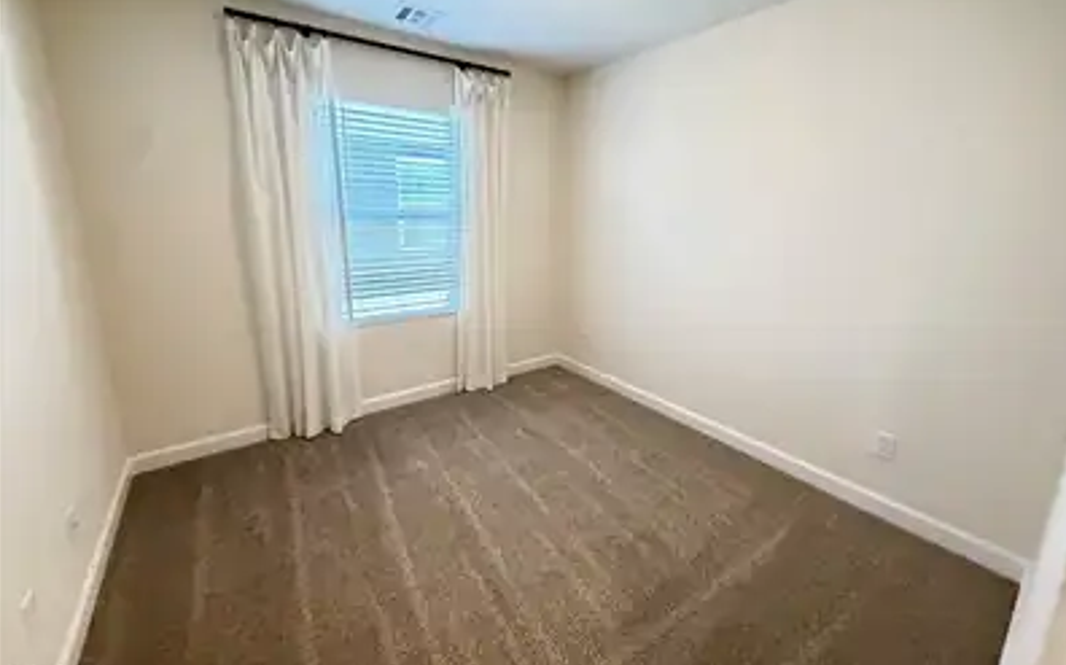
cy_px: 293
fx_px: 436
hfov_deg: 101.5
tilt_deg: -12.8
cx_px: 536
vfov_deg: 74.4
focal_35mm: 15
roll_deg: -0.6
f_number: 2.2
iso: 1000
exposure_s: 1/60
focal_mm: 2.22
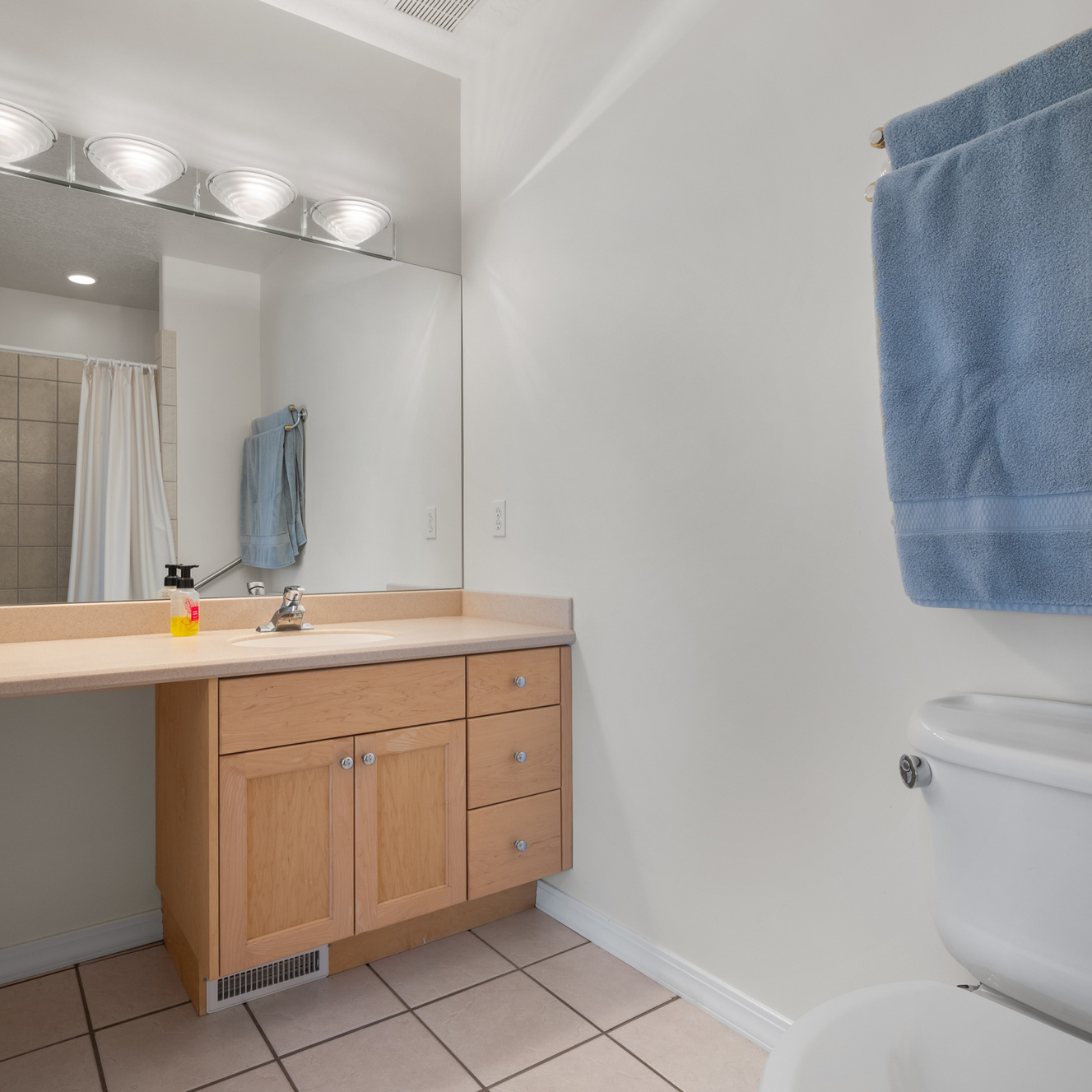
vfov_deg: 72.1
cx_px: 476
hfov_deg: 71.8
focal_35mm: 21
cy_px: 559
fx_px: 749
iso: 500
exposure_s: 1/1.67
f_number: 8
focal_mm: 16
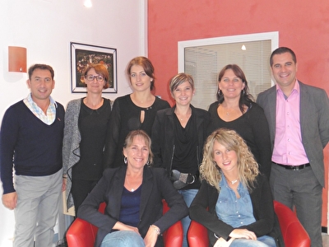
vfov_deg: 35.1
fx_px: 390
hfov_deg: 45.8
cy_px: 124
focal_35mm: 41
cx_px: 164
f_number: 3.9
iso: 500
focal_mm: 7.4
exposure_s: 1/80
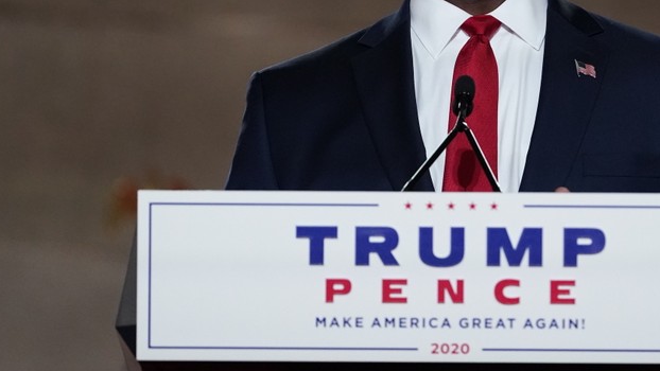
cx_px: 462
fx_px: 12006
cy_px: 52
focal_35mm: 686
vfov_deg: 1.8
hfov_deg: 3.1
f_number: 5.6
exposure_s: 1/200
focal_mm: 367
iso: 6400
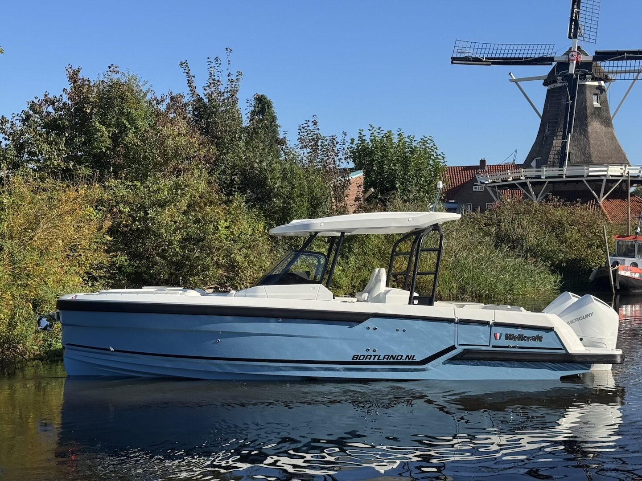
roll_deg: +0.8
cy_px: 240
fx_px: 890
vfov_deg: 30.3
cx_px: 321
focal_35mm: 48
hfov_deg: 39.7
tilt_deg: +0.8
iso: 64
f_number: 1.78
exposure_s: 1/2833
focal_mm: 6.76
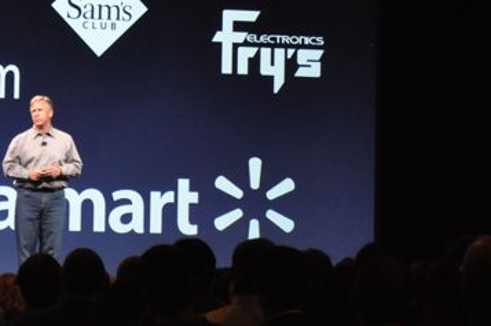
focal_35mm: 198
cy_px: 98
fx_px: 2697
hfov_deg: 10.4
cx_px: 56
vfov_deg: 6.9
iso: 1600
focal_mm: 62
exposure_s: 1/50
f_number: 5.3
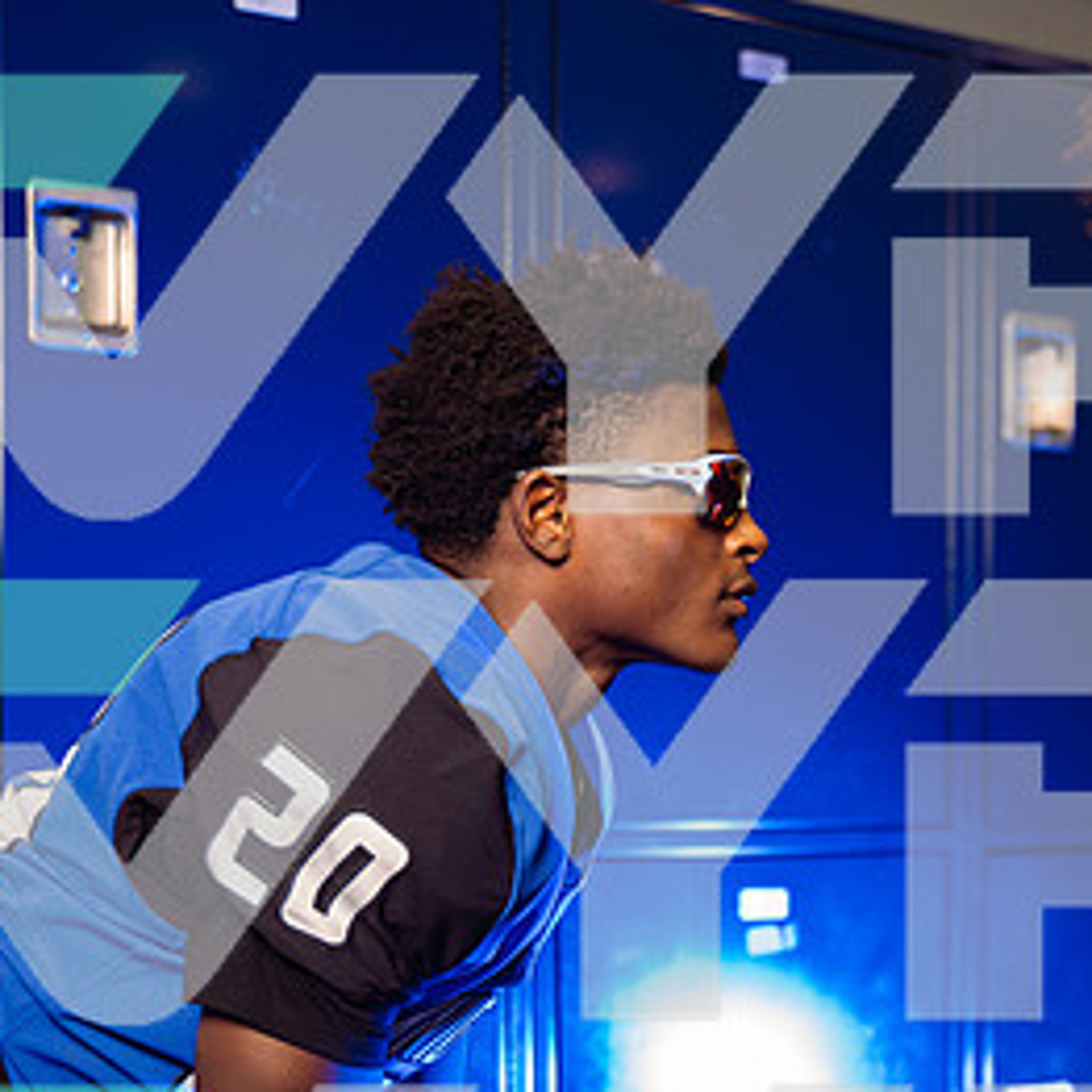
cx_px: 825
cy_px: 802
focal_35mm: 79
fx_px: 2820
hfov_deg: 21.7
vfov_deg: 21.8
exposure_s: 1/250
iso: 500
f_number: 2.8
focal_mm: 42
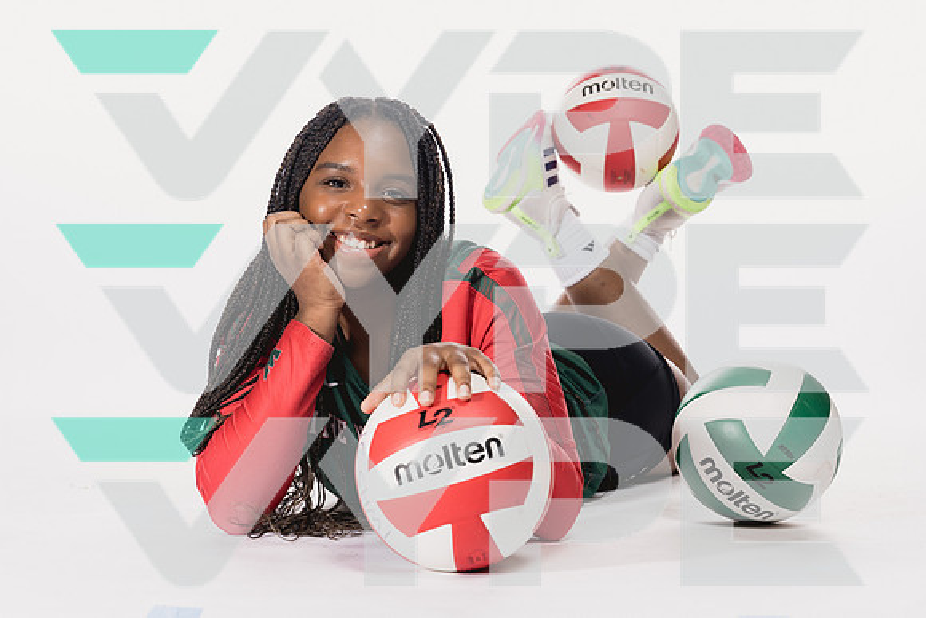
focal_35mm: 76
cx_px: 461
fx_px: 1953
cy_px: 300
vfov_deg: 18.0
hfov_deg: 26.7
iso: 400
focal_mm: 70
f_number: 5.6
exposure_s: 1/250
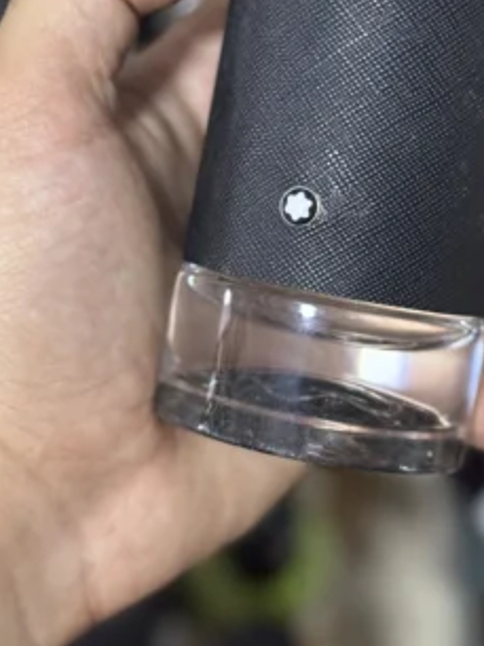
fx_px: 1680
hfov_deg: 16.4
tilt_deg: -53.7
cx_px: 315
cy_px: 121
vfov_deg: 21.5
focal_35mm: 90
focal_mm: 6.76
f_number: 1.78
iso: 200
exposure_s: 1/33
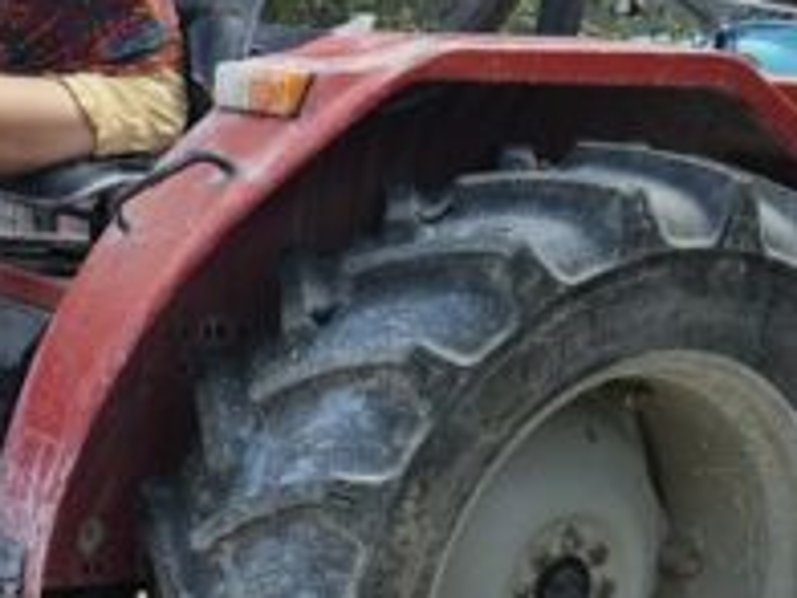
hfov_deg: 19.3
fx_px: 2072
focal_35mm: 90
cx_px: -366
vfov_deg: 16.4
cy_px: 216
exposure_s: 1/596
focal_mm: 5.4
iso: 32
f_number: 1.8
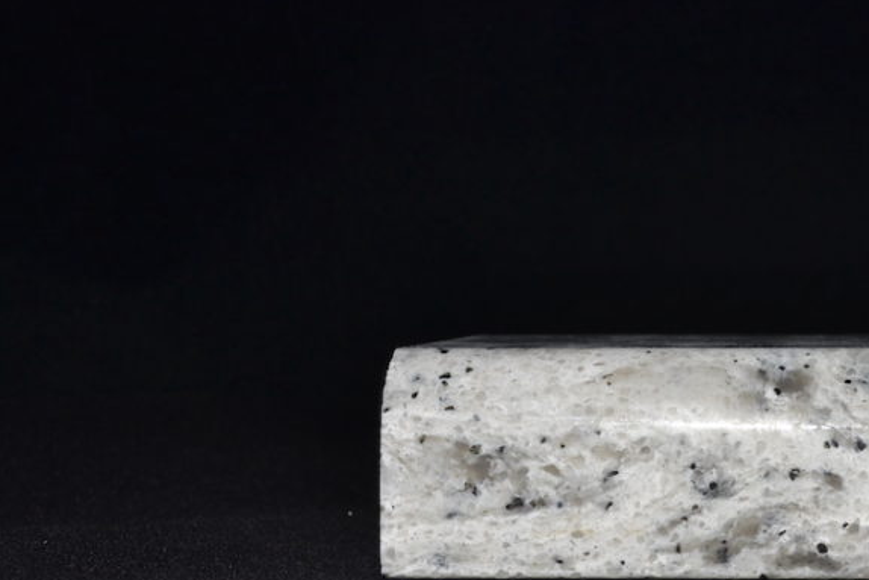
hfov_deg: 28.5
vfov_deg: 19.7
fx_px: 1666
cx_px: 713
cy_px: 300
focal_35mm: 69
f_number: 8
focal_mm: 22
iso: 100
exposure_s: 1/60
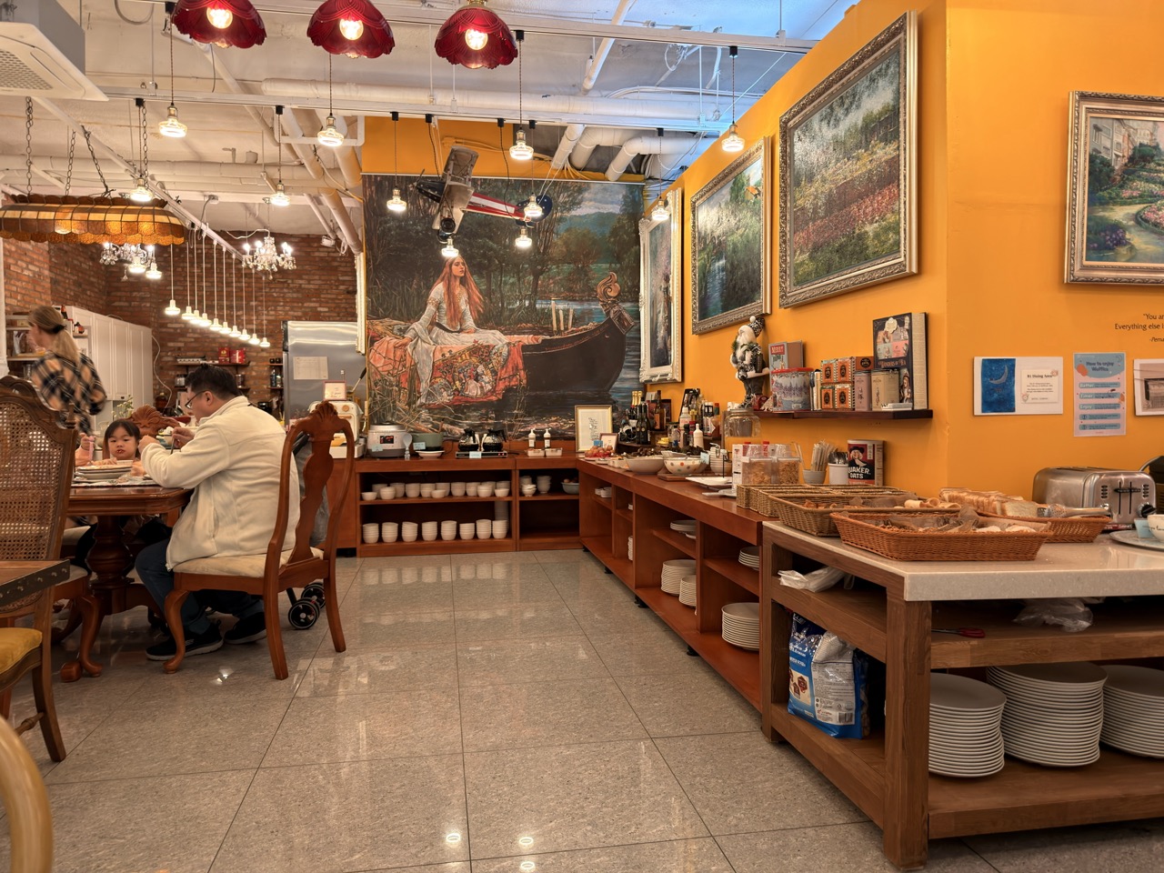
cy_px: 436
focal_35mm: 24
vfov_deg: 56.8
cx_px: 582
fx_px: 807
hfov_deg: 71.6
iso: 200
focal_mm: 6.76
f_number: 1.78
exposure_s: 1/40
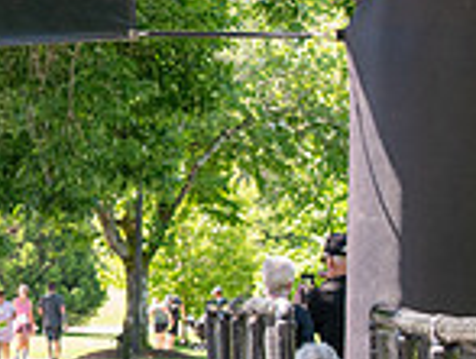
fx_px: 2399
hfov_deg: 11.1
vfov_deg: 8.6
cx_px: -84
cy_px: 194
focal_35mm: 174
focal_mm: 31
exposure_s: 1/400
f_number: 4
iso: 500
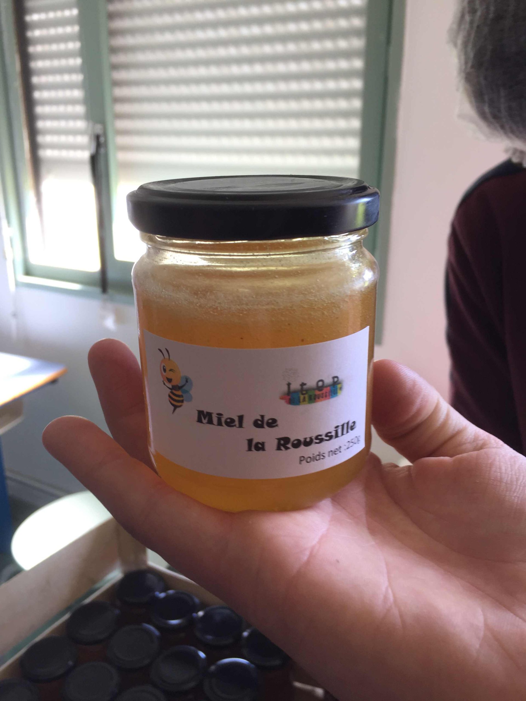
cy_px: 350
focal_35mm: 29
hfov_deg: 48.2
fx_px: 588
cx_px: 263
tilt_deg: -17.8
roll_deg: +0.6
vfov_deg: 61.7
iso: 32
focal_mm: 4.15
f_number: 2.2
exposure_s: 1/50
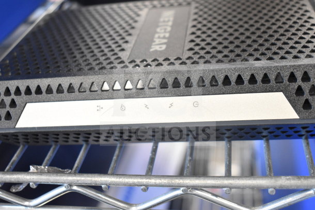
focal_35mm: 45
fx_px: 394
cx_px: 158
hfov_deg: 43.6
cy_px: 105
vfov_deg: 29.9
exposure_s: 1/50
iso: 2800
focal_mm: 30
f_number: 4.2
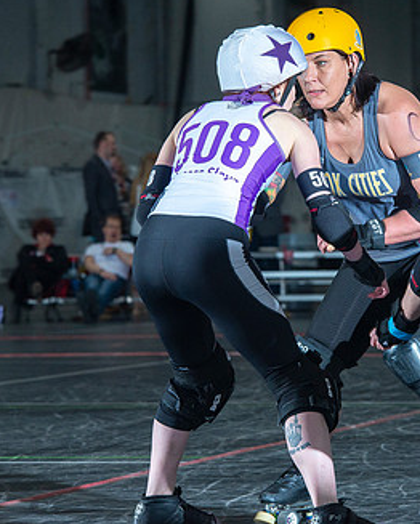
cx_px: 308
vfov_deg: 8.3
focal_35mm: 233
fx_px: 3617
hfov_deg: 6.6
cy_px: 236
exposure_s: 1/160
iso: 800
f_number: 8
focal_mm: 140
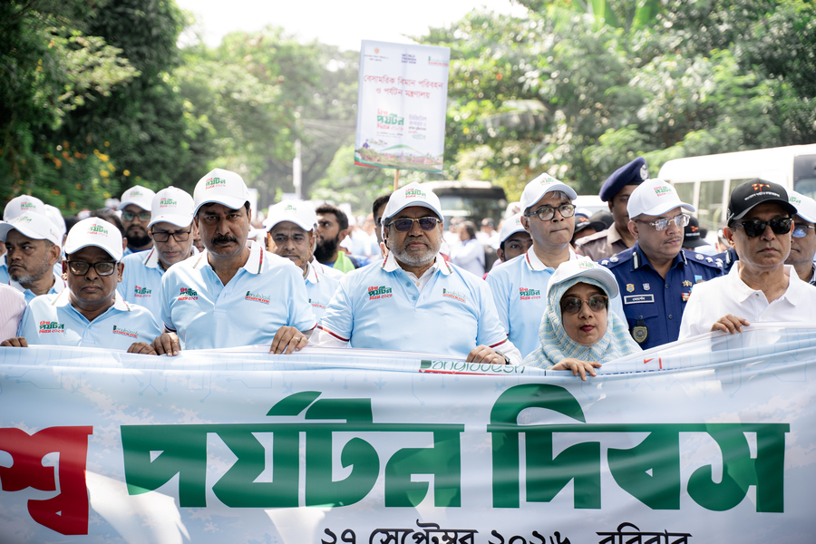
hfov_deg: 29.7
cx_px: 408
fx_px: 1541
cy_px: 272
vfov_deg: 20.0
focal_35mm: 68
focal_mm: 68
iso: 160
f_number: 4
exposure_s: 1/200
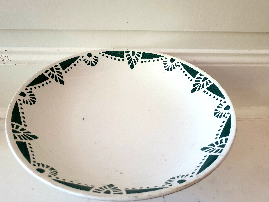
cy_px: 112
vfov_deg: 48.1
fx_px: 225
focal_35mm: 29
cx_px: 131
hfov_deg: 61.6
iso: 200
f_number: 1.5
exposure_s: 1/50
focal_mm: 4.3
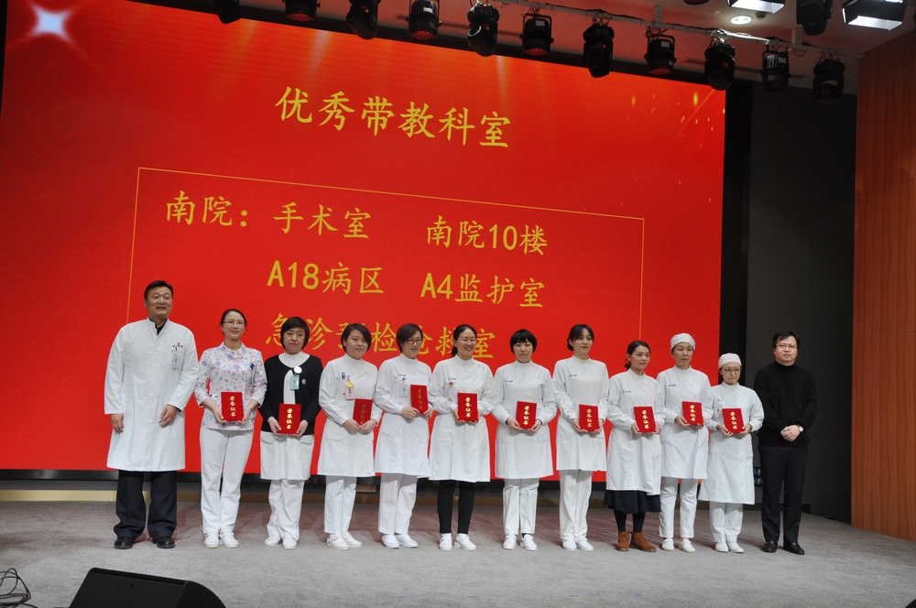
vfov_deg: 35.4
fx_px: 953
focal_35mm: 38
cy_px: 304
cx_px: 458
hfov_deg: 51.3
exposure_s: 1/100
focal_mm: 25
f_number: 5
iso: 400
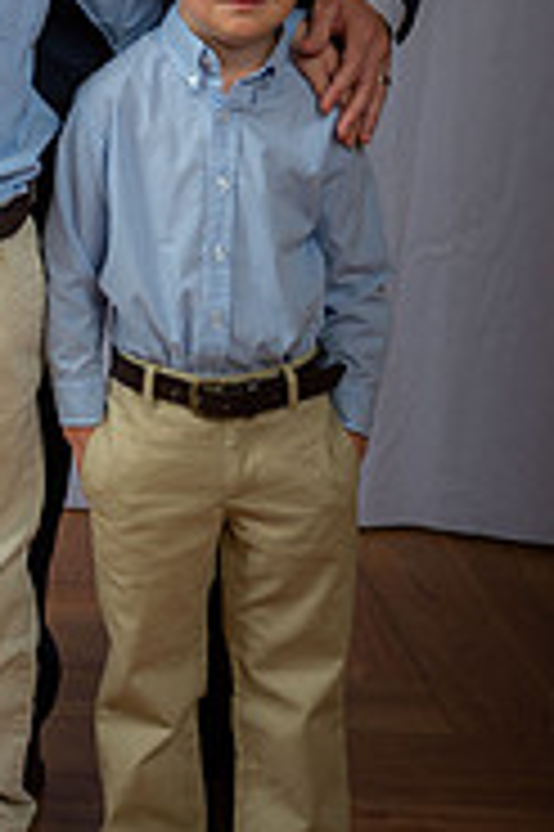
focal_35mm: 134
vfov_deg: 14.9
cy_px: -90
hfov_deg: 10.1
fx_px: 3099
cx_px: -106
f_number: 6.3
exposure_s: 1/200
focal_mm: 55
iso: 250
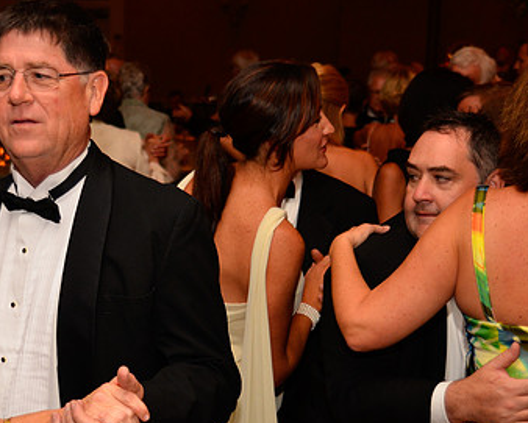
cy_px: 256
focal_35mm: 70
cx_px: 177
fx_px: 1092
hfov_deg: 27.0
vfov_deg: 21.9
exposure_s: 1/60
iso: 400
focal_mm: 29
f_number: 2.8
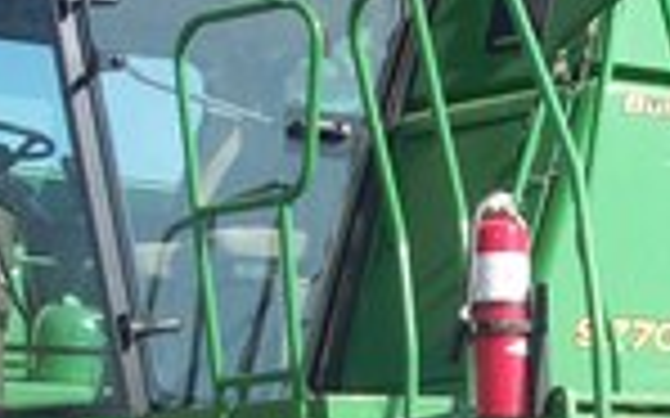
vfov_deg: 9.9
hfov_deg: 15.3
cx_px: 782
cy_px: 400
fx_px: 2409
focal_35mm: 132
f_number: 2.8
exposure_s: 1/651
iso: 64
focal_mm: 5.7
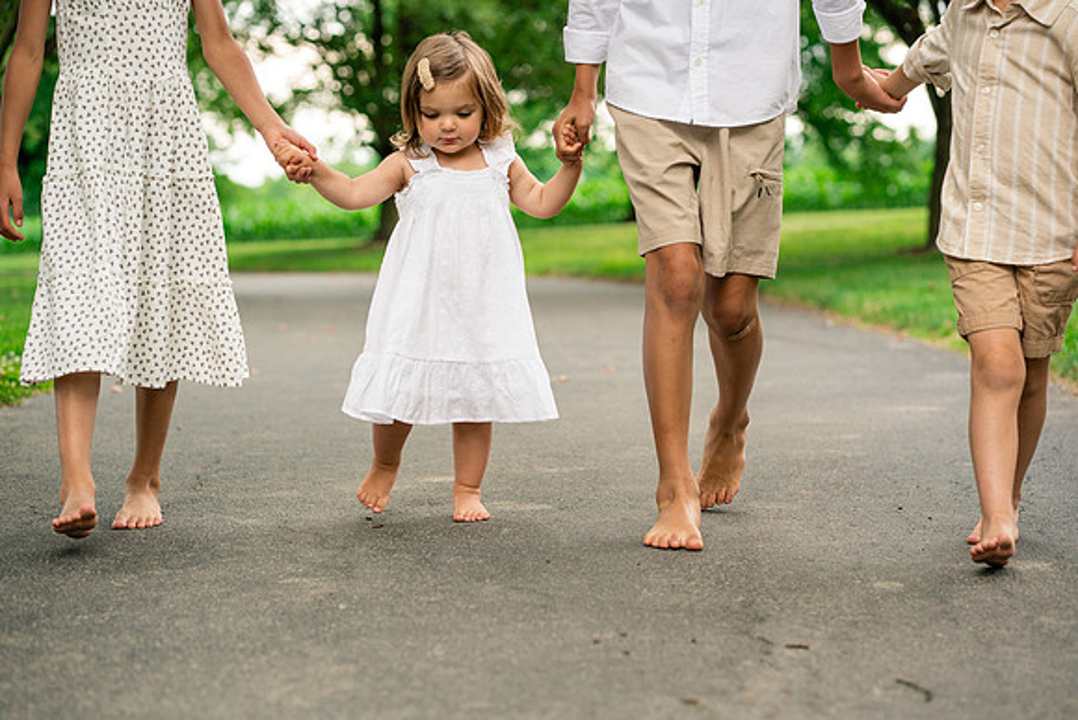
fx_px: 2546
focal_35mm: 85
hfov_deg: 23.9
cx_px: 539
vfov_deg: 16.1
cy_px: 360
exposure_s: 1/500
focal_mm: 85
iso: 500
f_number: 3.5
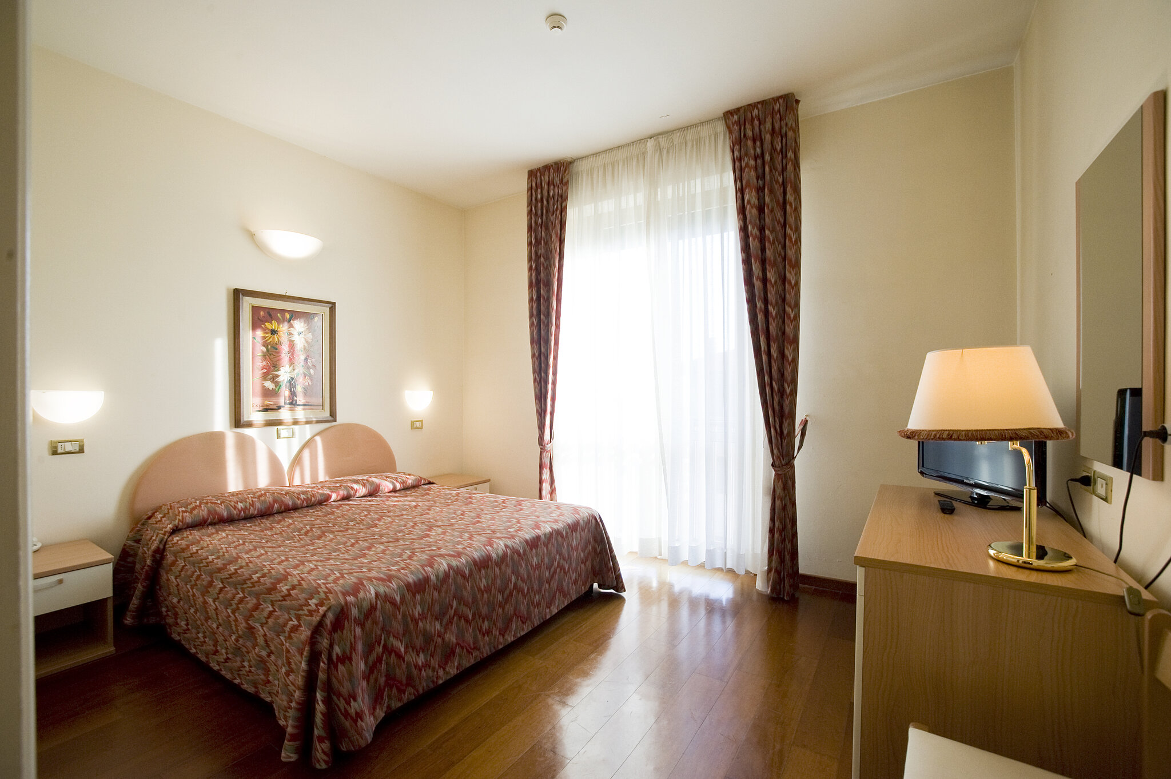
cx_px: 586
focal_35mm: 15
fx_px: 488
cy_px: 390
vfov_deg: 77.3
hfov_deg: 100.4
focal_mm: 15
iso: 1000
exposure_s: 1/100
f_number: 11
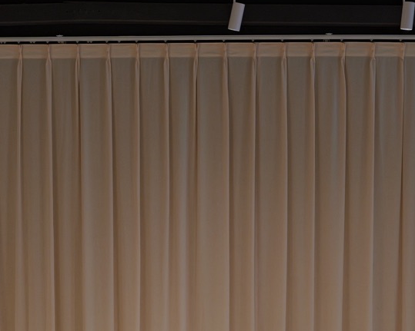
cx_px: 188
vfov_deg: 13.0
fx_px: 1425
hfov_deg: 16.6
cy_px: 379
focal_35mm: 116
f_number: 5.6
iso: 1250
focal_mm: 37
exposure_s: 1/40
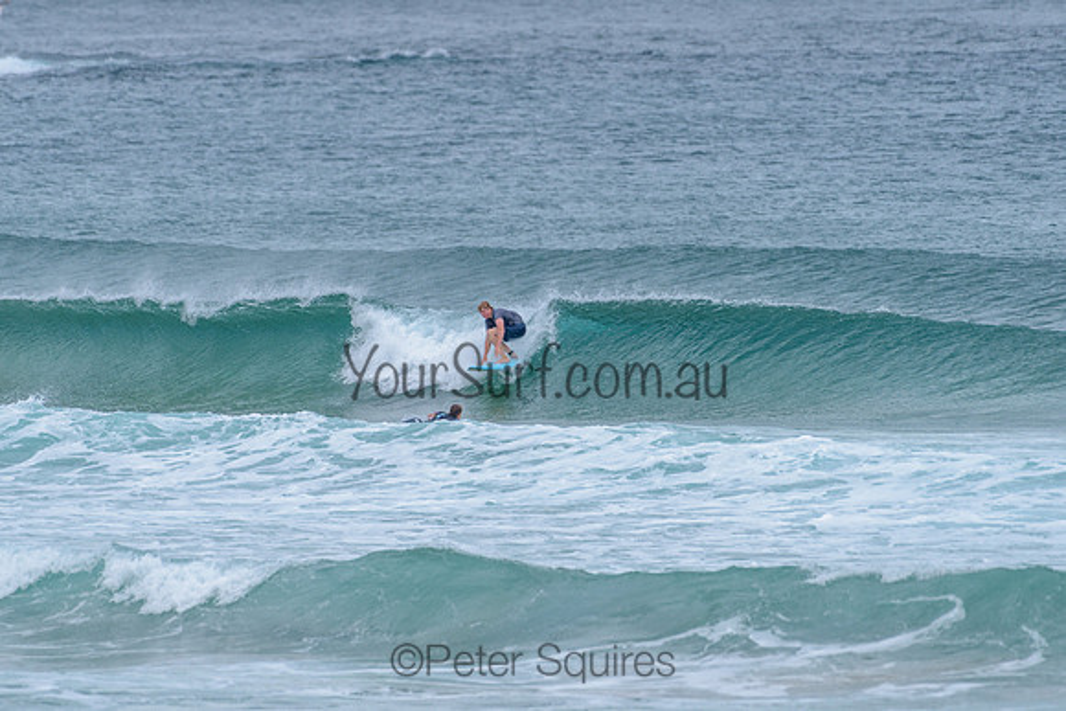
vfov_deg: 2.2
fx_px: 18160
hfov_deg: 3.4
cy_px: 346
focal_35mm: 613
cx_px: 519
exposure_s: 1/2000
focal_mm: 500
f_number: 5.6
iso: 250
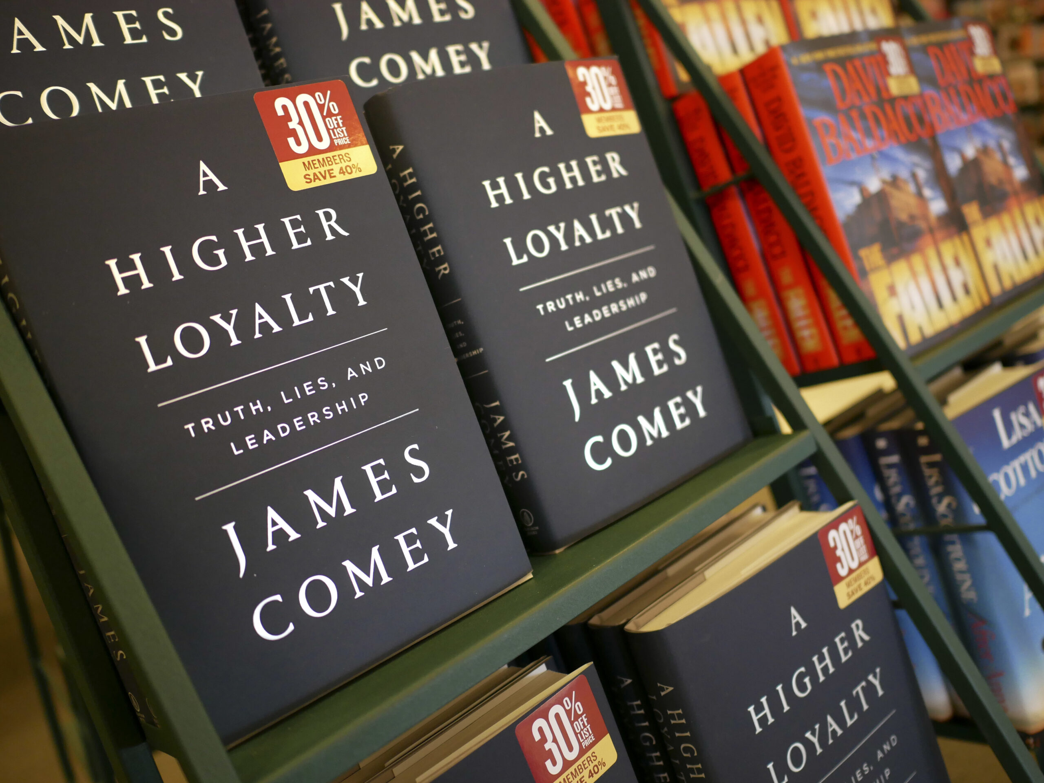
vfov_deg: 46.8
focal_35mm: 30
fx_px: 905
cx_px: 522
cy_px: 392
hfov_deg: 59.9
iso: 800
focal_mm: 15
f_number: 1.7
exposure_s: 1/320
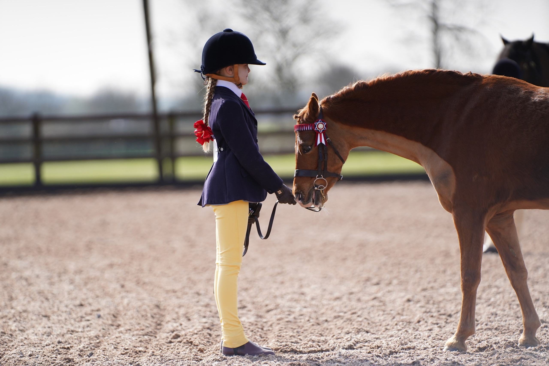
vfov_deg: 6.9
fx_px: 3050
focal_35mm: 200
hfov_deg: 10.3
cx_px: 274
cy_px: 183
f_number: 2
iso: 250
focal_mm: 200
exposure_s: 1/3200
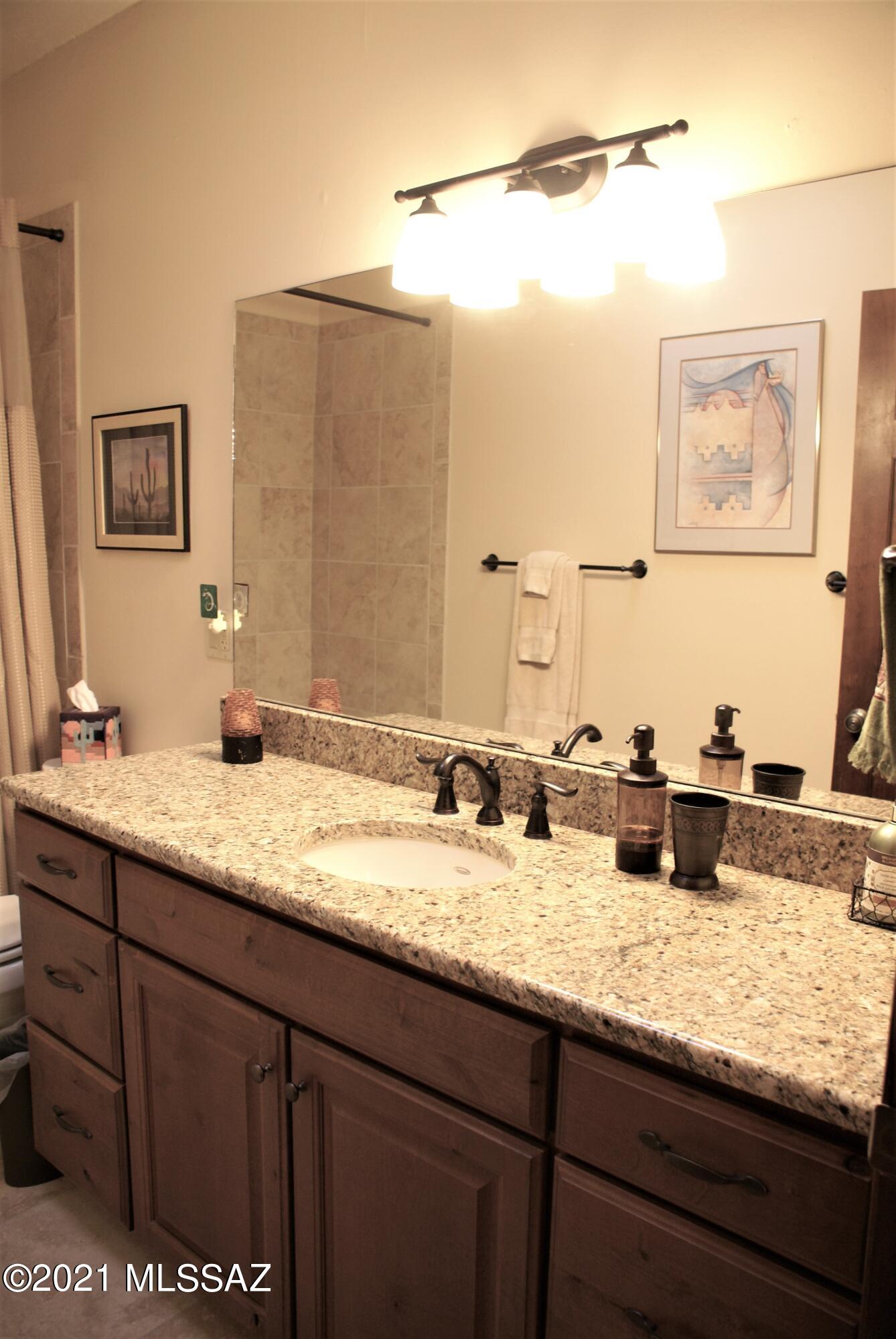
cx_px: 448
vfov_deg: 67.3
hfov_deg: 48.0
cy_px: 670
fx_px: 1005
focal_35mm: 27
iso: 250
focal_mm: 18
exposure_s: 1/30
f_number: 3.5
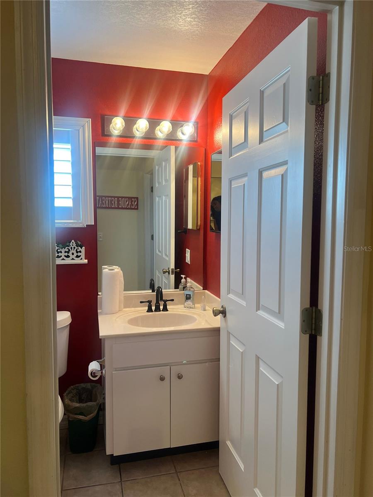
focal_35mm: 26
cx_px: 186
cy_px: 248
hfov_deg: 53.1
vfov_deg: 67.3
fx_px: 374
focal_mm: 5.7
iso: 100
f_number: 1.5
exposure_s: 1/120
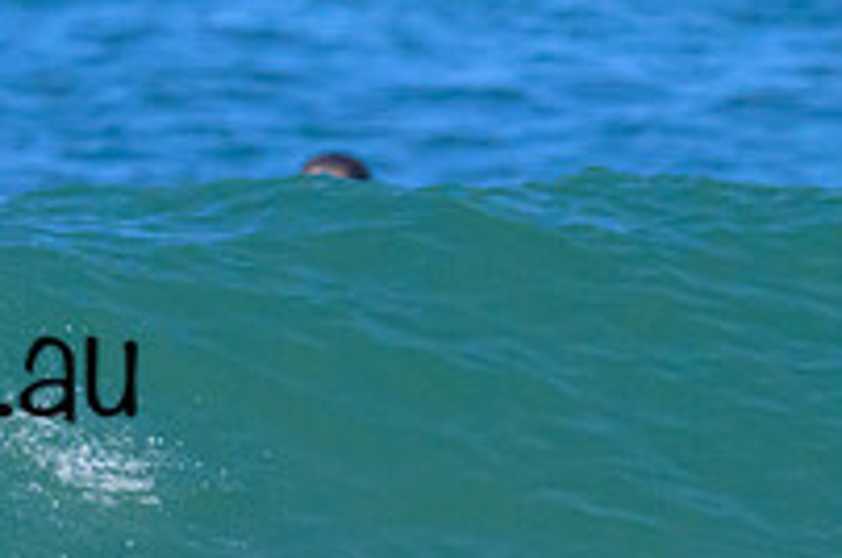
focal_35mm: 2503
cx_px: -304
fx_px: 58449
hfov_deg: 0.8
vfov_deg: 0.5
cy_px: 321
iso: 4500
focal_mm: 580
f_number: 11
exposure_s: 1/640
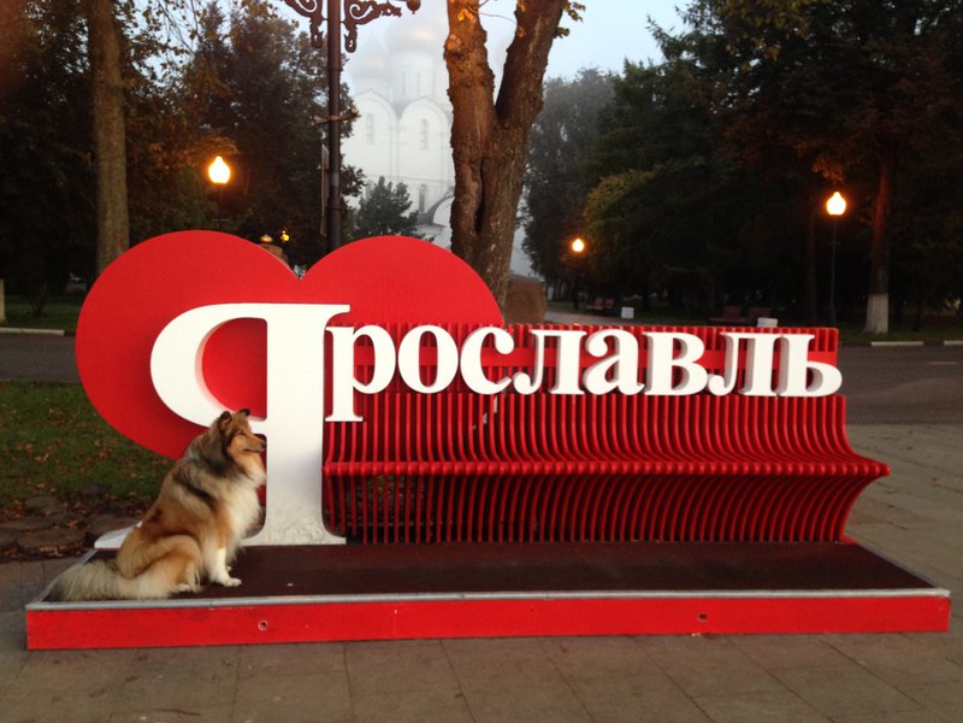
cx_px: 482
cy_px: 362
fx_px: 918
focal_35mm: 33
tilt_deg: -3.0
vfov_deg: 42.9
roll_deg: -0.7
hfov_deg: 55.4
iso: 100
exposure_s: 1/20
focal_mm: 4.12
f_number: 2.4
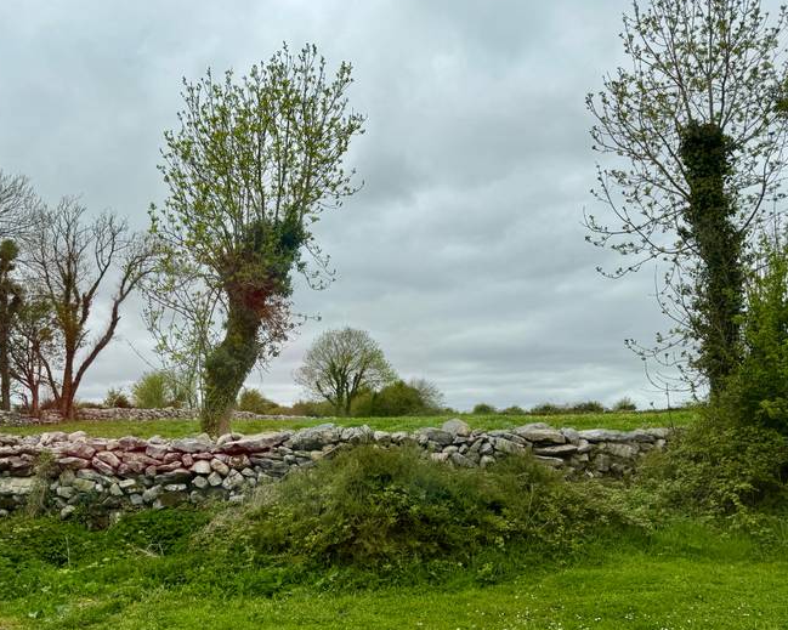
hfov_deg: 65.9
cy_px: 308
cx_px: 361
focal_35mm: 26
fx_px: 606
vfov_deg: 54.9
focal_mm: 6.76
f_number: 1.78
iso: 80
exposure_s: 1/4049
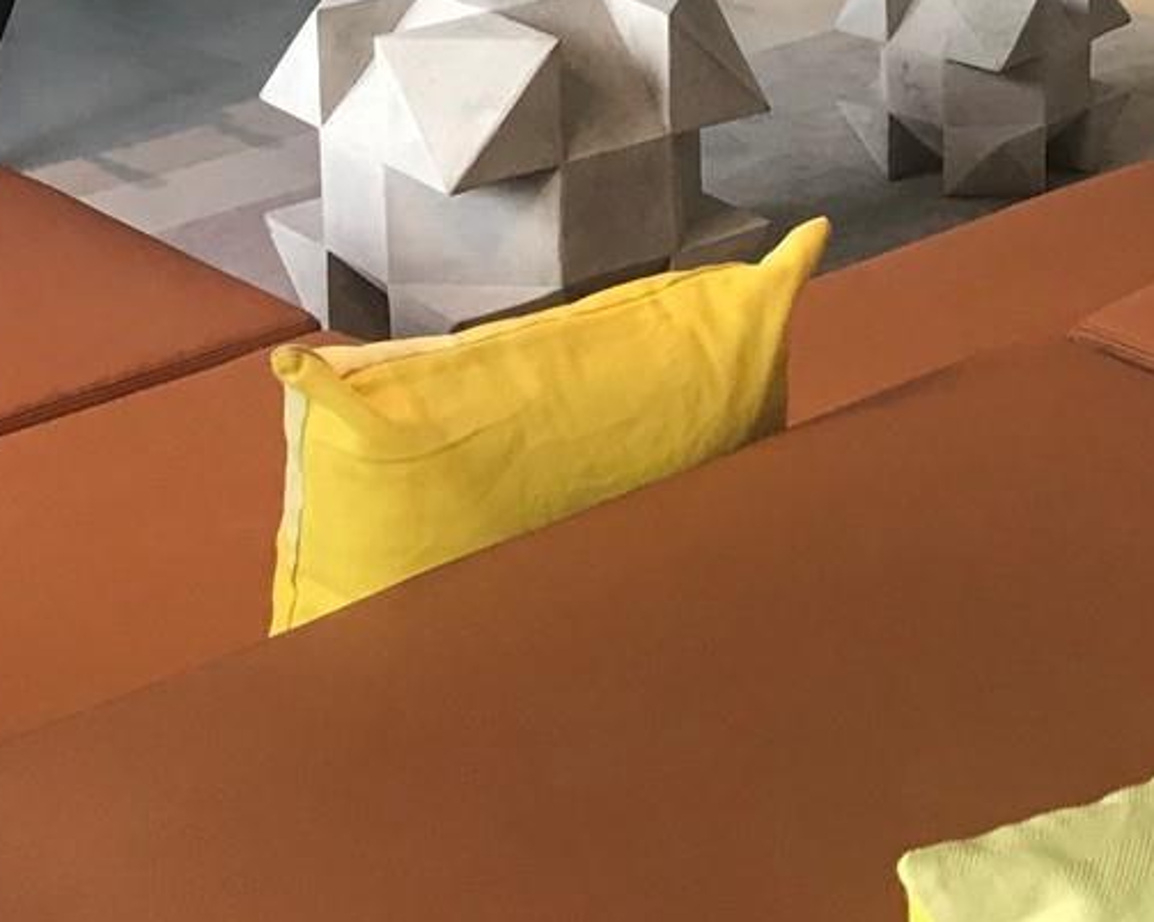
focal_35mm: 87
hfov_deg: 21.8
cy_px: -78
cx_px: 847
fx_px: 2970
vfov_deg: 17.1
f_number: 1.8
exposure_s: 1/30
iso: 32
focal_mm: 3.99
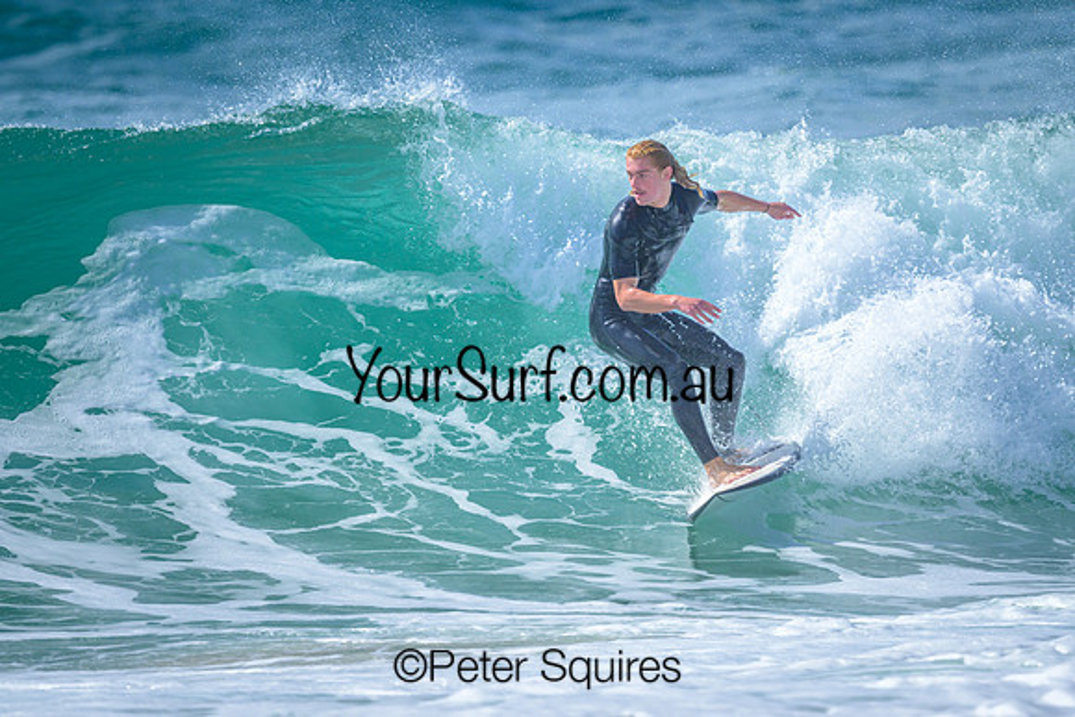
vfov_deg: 1.3
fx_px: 32824
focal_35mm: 1099
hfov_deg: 1.9
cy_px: 291
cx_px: 618
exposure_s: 1/2000
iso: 250
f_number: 6.3
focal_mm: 800
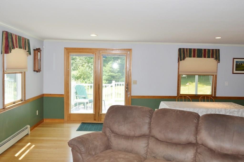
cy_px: 81
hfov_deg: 62.0
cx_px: 122
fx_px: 203
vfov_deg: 43.5
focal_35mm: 30
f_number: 5.6
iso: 200
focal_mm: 20
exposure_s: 1/60
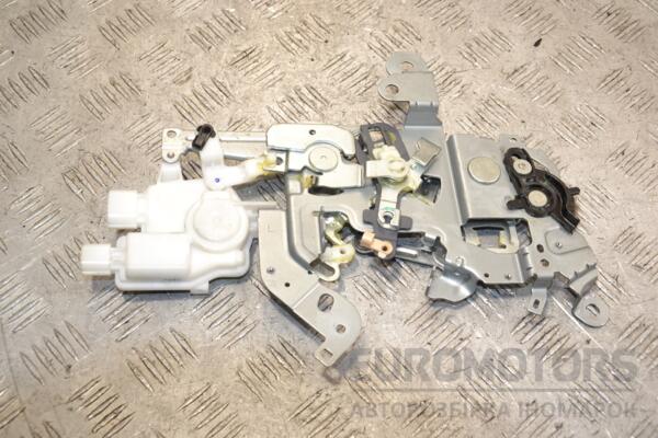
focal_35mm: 51
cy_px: 219
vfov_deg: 26.5
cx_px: 329
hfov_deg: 38.9
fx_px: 932
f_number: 5.6
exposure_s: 1/200
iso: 800
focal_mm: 34
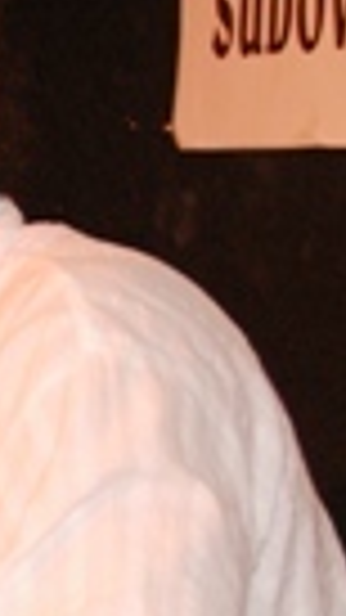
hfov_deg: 7.3
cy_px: 378
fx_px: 2513
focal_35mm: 154
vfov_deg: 14.0
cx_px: -535
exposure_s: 1/60
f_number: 2.8
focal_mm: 30
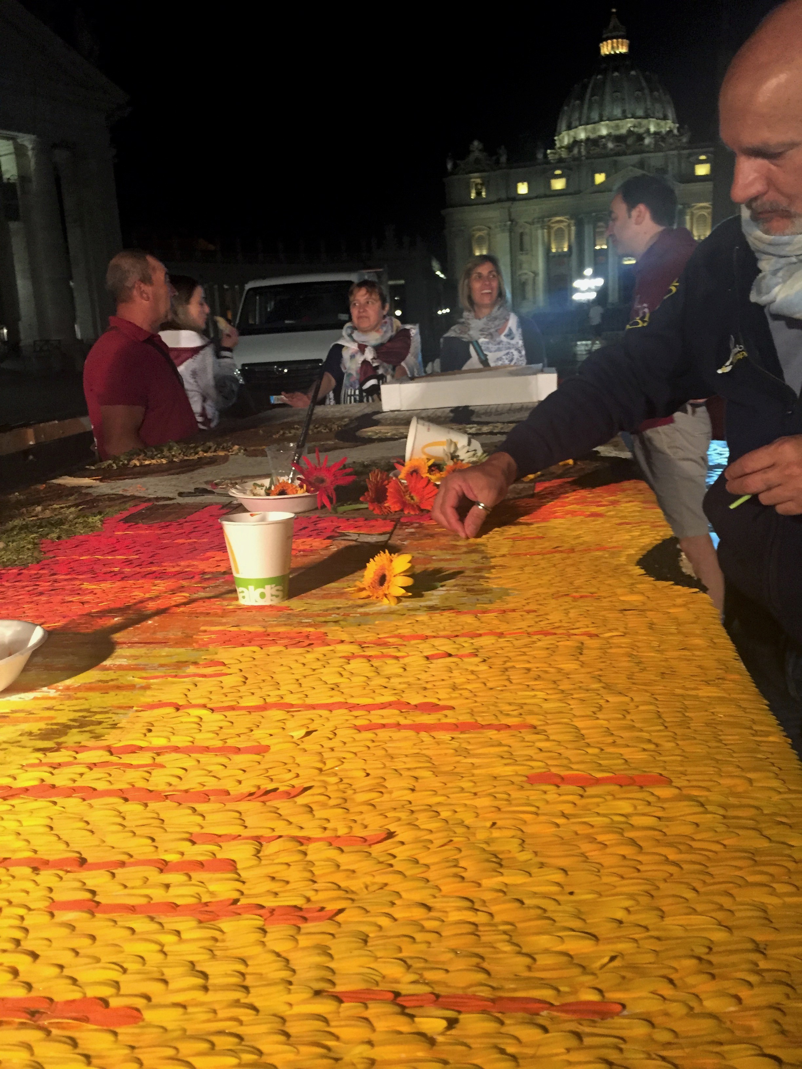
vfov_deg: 61.7
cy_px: 534
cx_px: 401
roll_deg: +3.2
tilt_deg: -10.4
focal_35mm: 29
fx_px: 896
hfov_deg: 48.2
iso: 250
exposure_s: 1/17
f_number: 2.2
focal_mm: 4.15
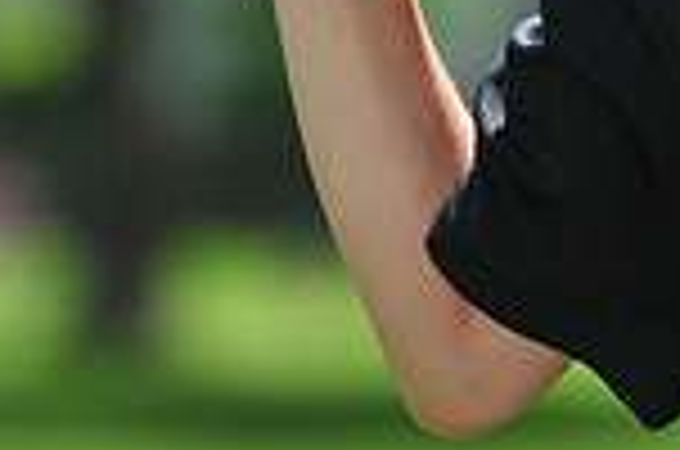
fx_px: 14495
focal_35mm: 769
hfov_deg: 2.7
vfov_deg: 1.8
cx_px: 932
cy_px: -274
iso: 200
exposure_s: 1/800
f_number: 5.6
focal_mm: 200
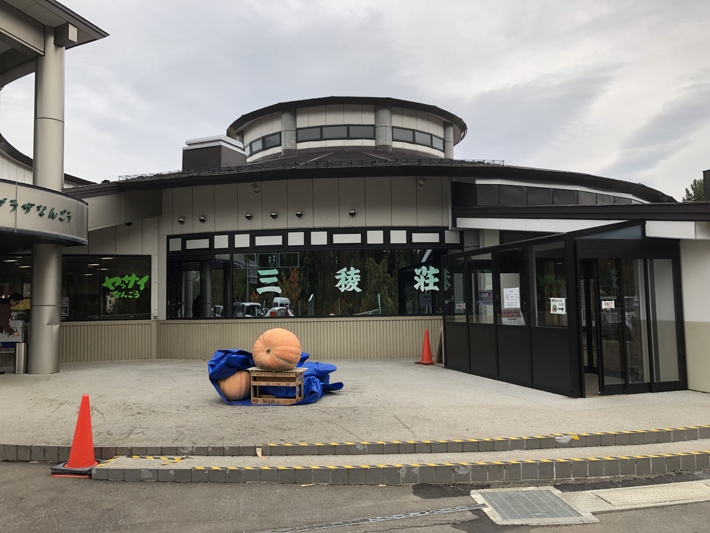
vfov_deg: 49.7
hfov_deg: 63.4
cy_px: 266
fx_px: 574
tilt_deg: +5.4
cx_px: 355
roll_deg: +0.2
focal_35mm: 28
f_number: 1.8
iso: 20
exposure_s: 1/771
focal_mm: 3.99
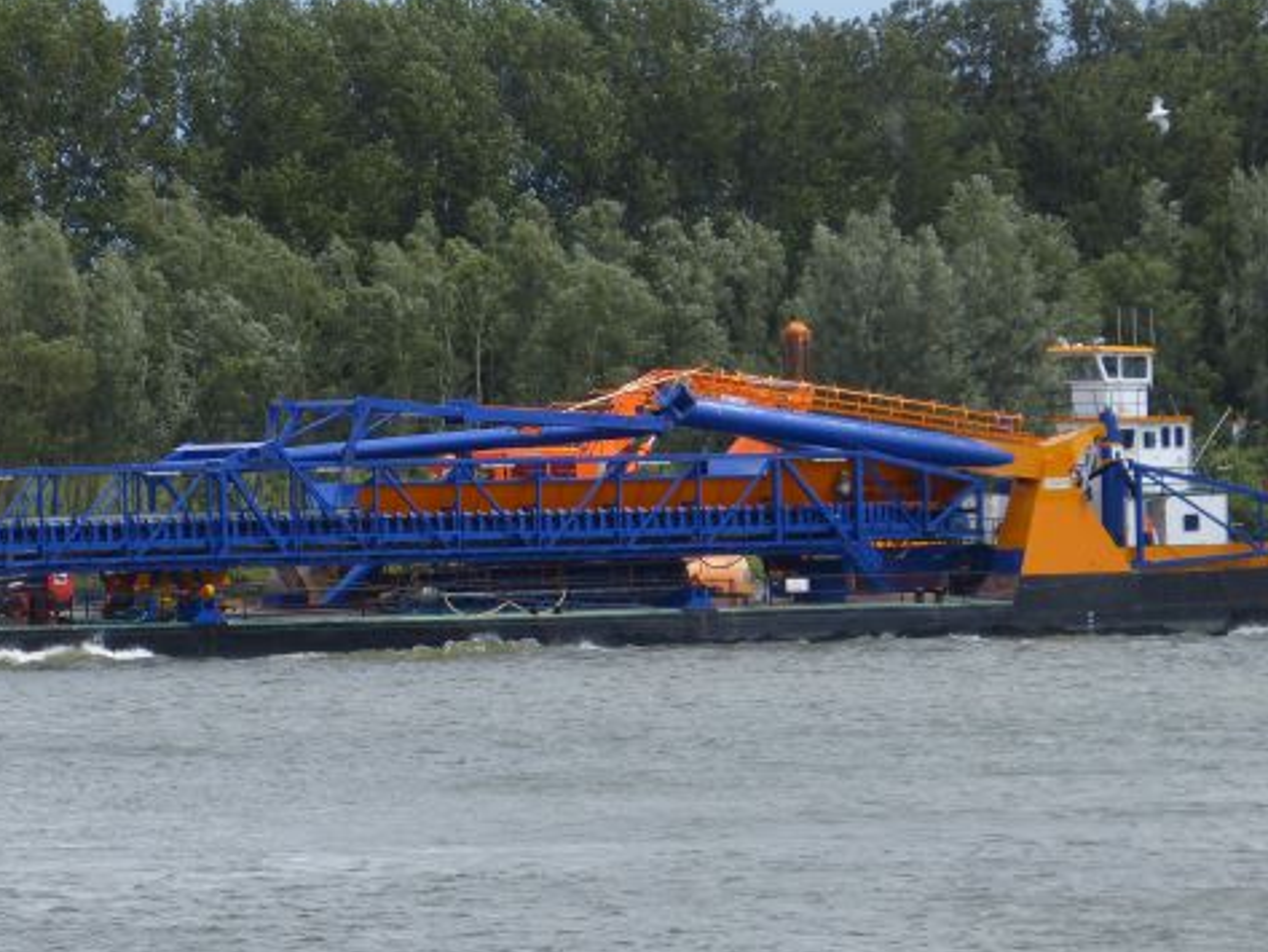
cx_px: 370
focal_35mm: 338
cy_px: 426
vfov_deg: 4.4
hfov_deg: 5.9
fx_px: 12384
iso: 100
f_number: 4
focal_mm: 36.1
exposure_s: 1/640
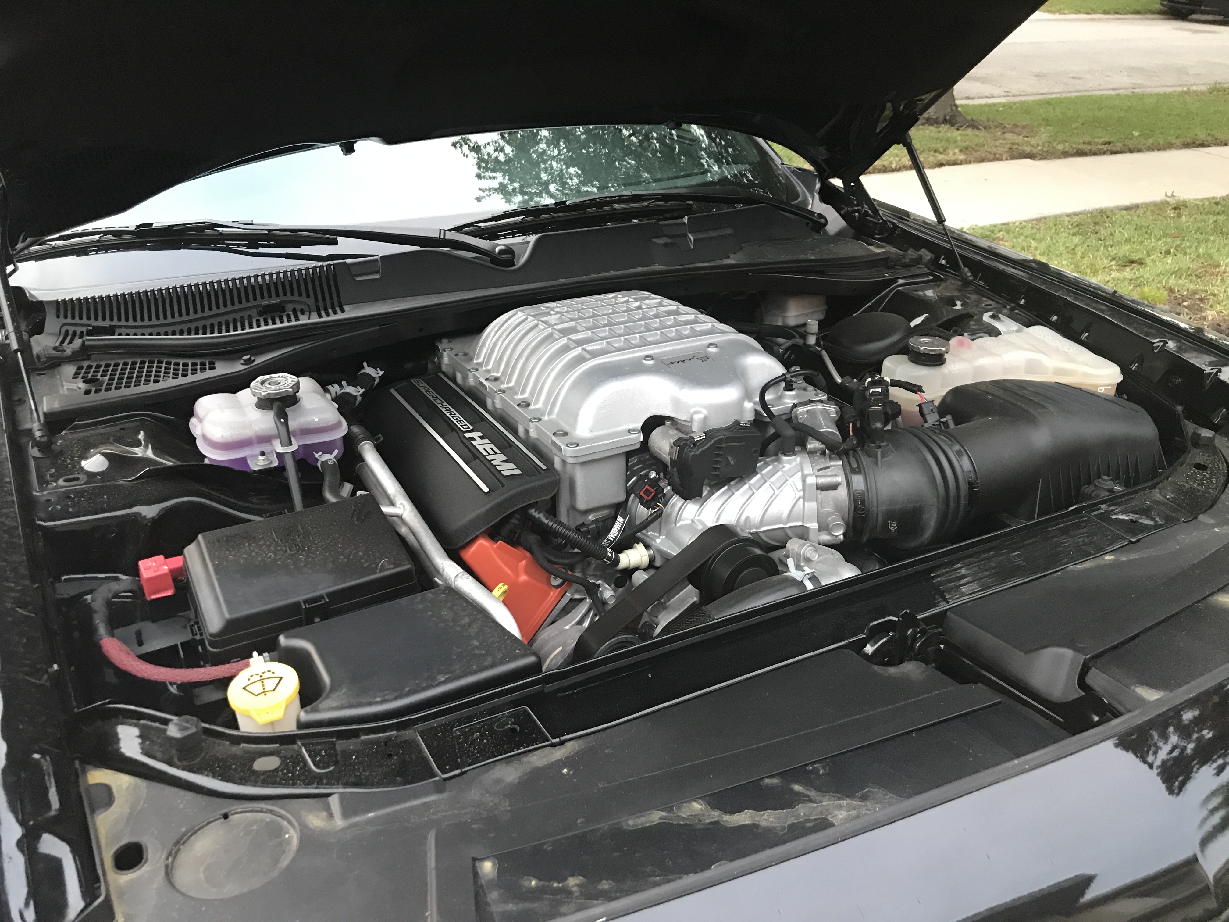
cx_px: 614
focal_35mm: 28
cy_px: 461
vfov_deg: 49.7
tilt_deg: -29.6
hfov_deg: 63.4
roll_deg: -2.8
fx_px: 994
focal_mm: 3.99
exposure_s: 1/15
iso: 80
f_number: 1.8
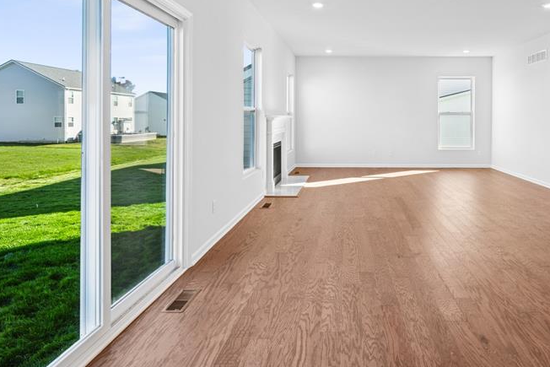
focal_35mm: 22
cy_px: 122
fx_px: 336
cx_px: 342
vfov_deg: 56.0
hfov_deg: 77.3
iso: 100
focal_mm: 14
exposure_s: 1/5
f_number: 9
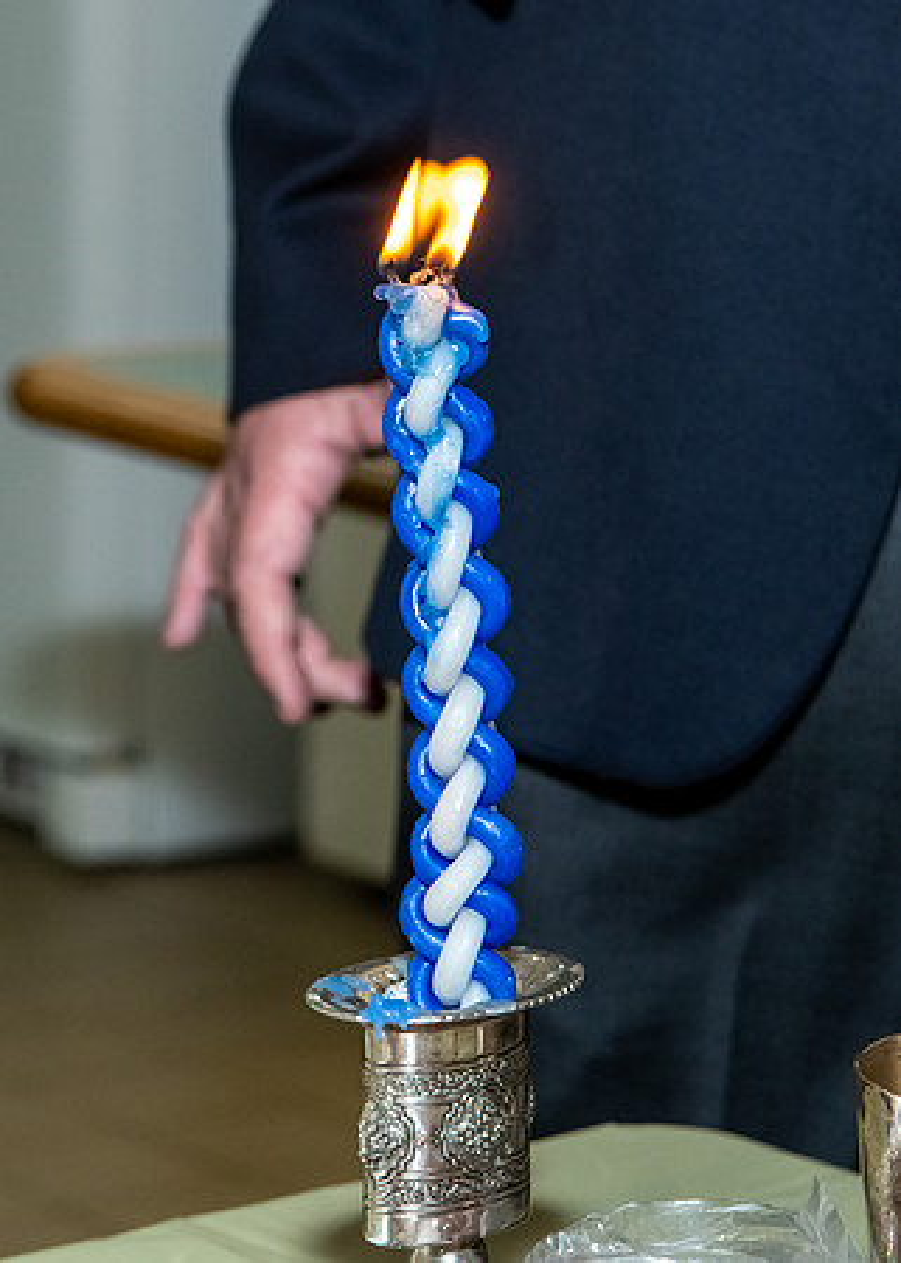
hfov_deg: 9.5
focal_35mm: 151
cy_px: 477
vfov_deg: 13.3
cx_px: 197
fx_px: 5429
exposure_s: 1/250
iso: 500
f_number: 5.6
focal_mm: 55
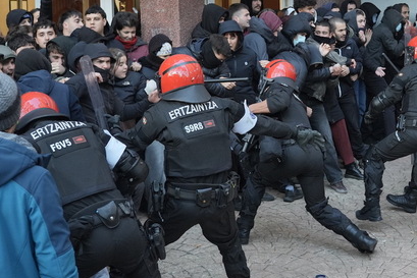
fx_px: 823
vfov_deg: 19.1
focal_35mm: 71
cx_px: 272
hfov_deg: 28.3
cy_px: 64
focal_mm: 40
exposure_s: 1/400
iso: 2000
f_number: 4
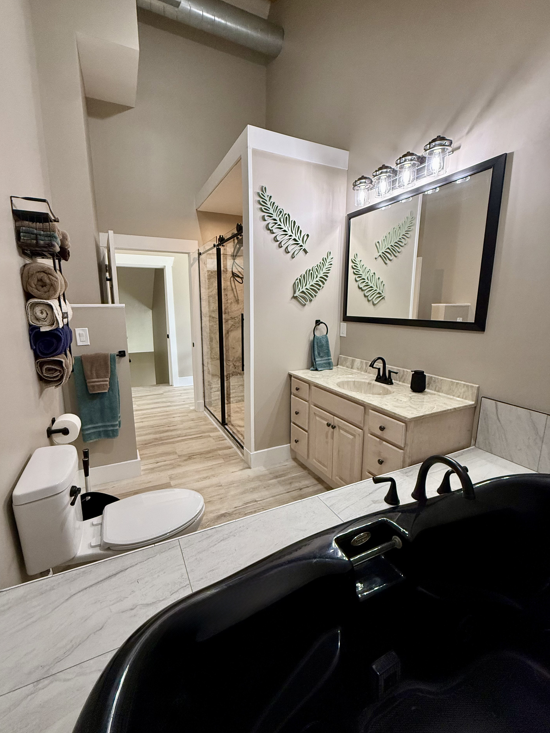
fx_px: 318
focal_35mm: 15
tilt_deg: -11.0
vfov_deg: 98.2
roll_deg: -0.3
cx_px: 262
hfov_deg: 81.7
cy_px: 362
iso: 320
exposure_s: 1/120
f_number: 2.2
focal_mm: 2.22
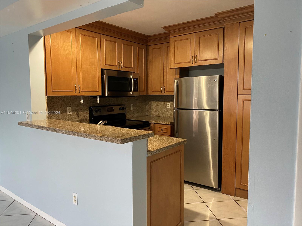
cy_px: 113
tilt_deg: -5.4
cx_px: 151
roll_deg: +0.1
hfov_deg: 67.3
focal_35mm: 26
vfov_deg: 53.1
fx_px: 227
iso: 400
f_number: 1.8
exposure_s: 1/60
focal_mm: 4.25
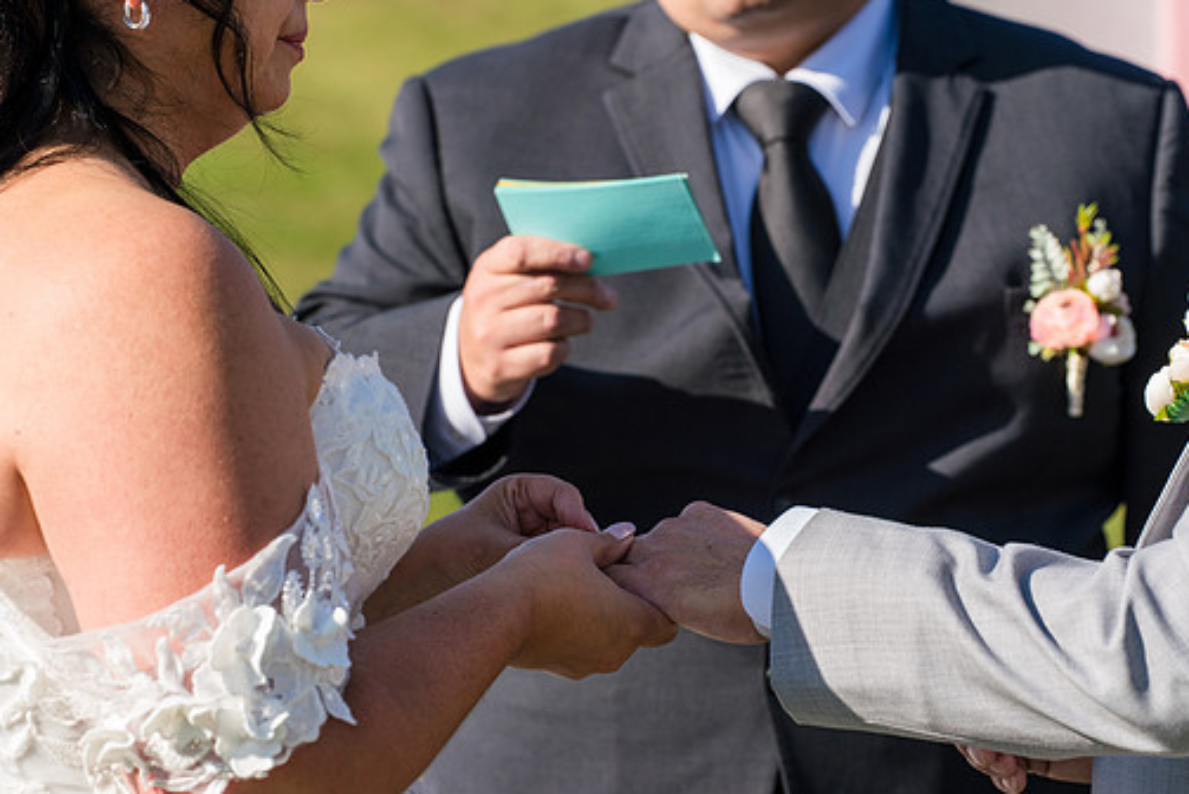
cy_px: 448
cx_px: 622
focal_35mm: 173
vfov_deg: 7.9
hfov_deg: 11.9
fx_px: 5717
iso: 250
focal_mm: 150
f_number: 6.3
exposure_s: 1/640
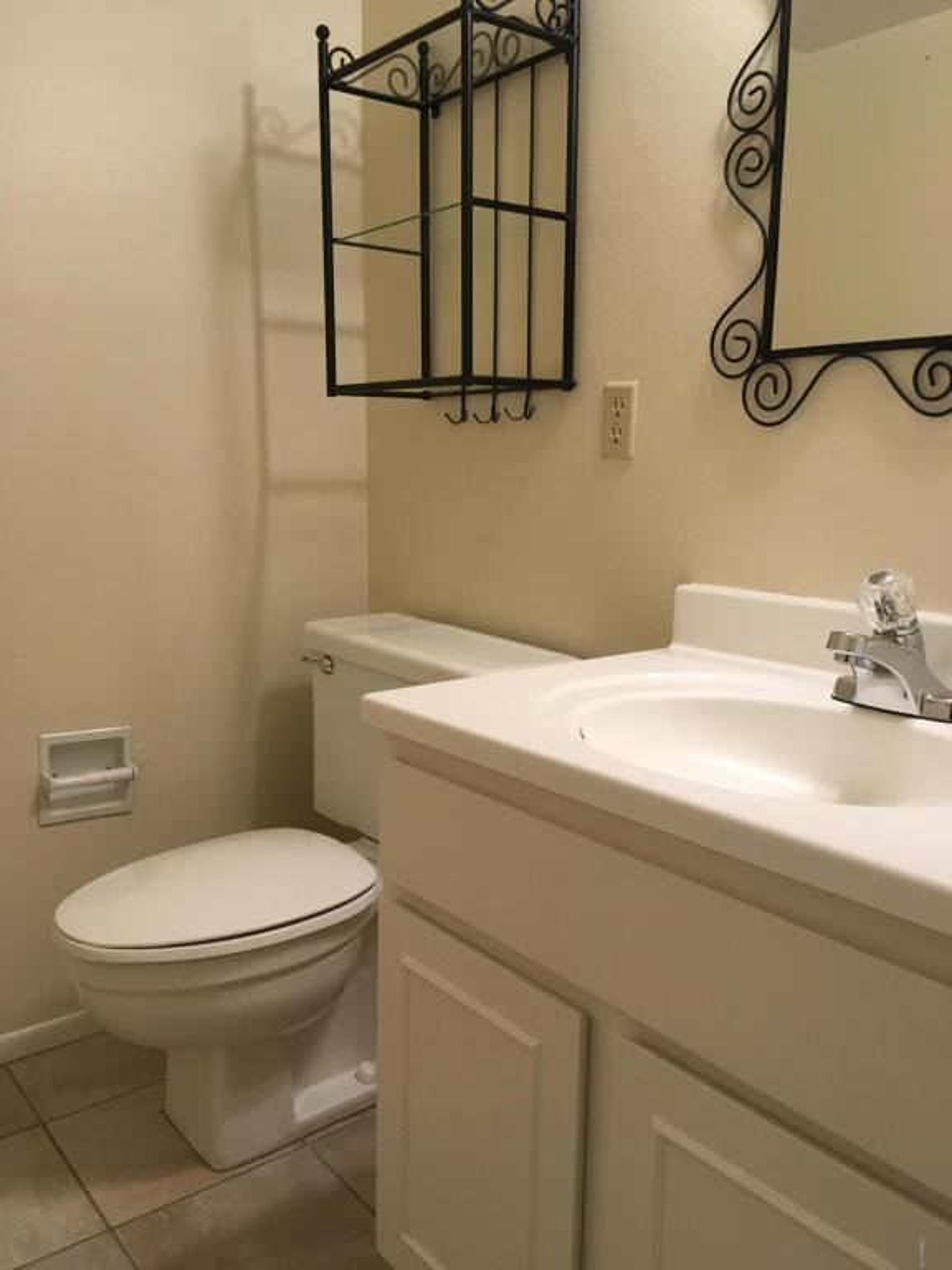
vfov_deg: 61.7
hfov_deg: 48.2
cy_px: 635
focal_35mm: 29
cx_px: 476
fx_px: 1063
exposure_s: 1/33
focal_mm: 4.15
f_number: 2.2
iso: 80
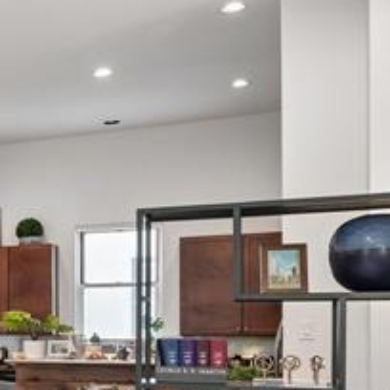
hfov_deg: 19.3
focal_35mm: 66
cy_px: 321
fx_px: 843
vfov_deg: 25.5
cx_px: -321
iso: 400
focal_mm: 15.5
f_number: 8
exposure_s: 1/15
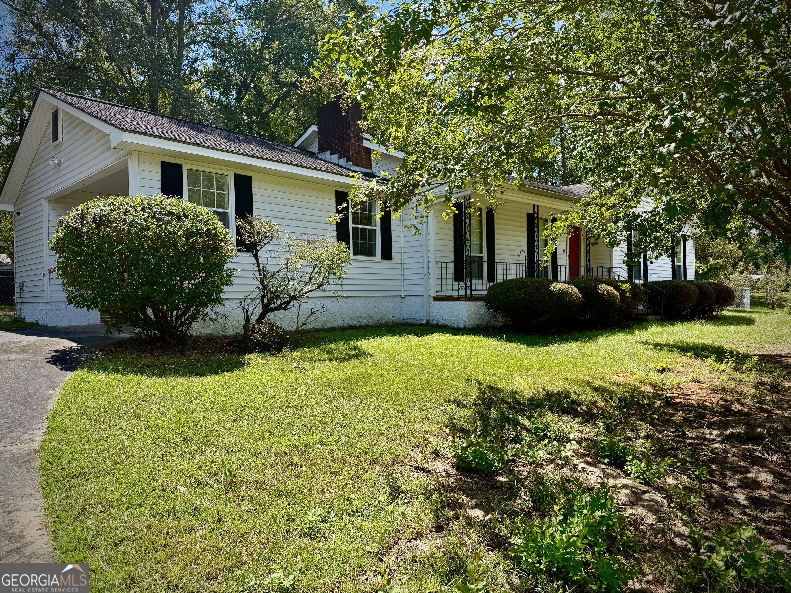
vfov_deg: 56.8
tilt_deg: +0.4
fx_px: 548
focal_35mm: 24
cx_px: 396
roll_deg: +1.5
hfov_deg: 71.6
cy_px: 296
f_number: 1.78
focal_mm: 6.76
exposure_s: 1/1618
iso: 80
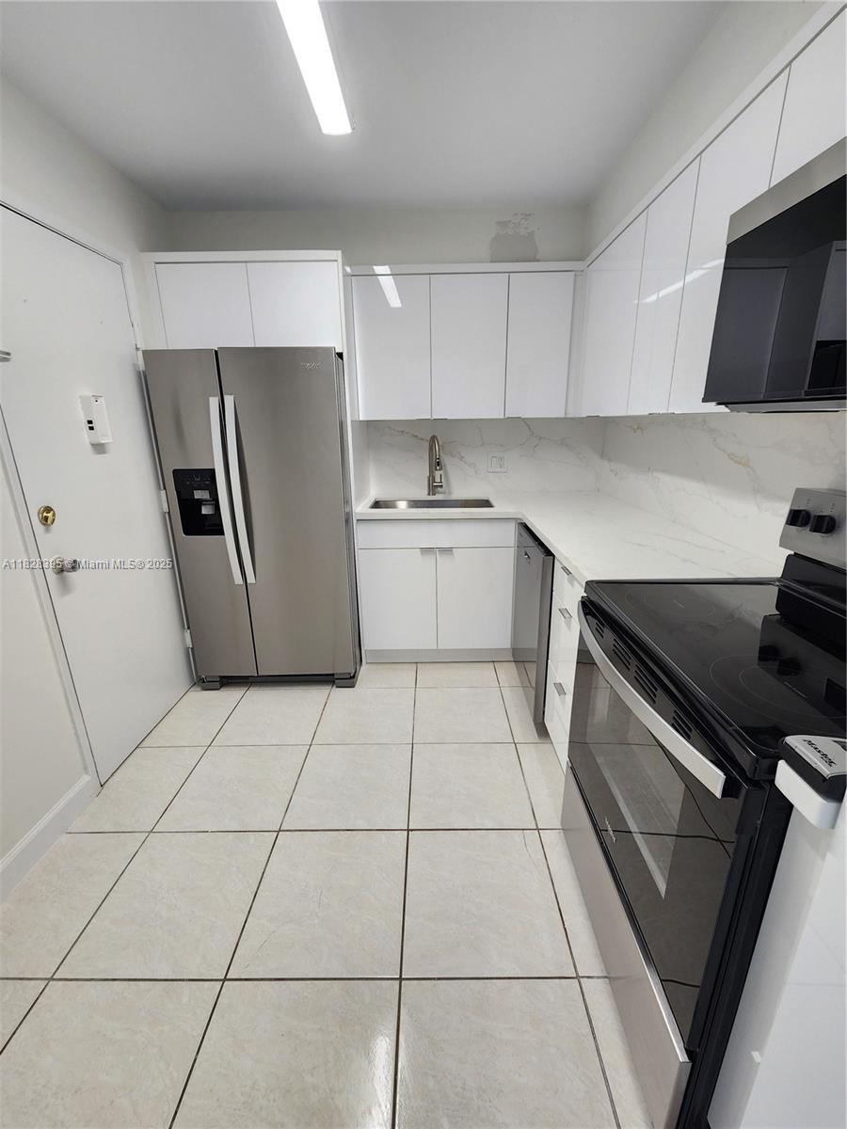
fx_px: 424
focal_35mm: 13
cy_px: 564
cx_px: 424
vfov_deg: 106.2
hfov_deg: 89.9
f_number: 2.2
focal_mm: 2.2
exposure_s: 1/60
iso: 80
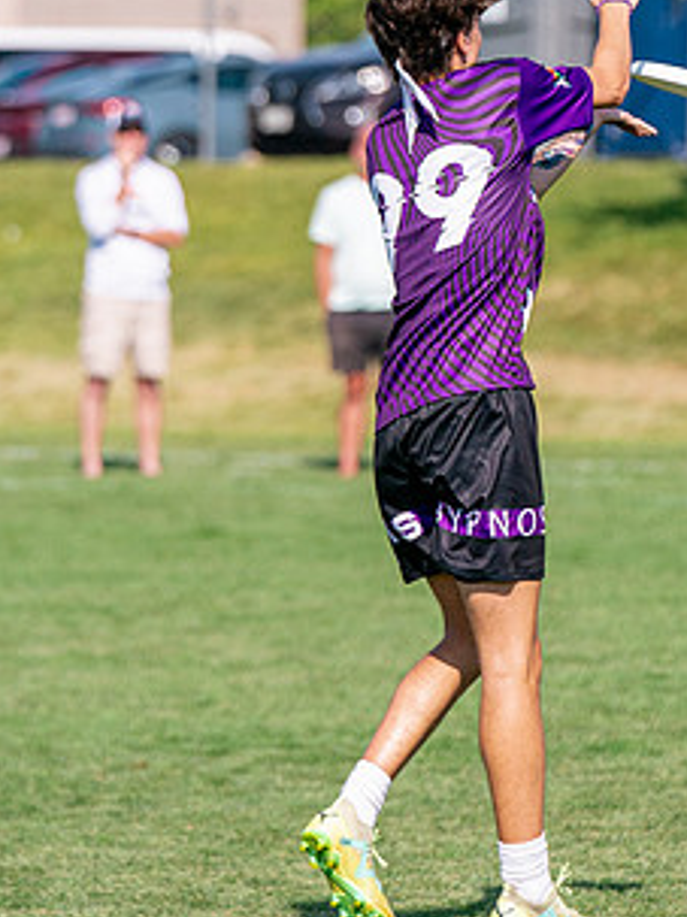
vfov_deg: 5.0
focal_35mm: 395
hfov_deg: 3.8
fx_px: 10460
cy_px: 281
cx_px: 533
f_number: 4
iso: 400
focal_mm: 179
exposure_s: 1/4000
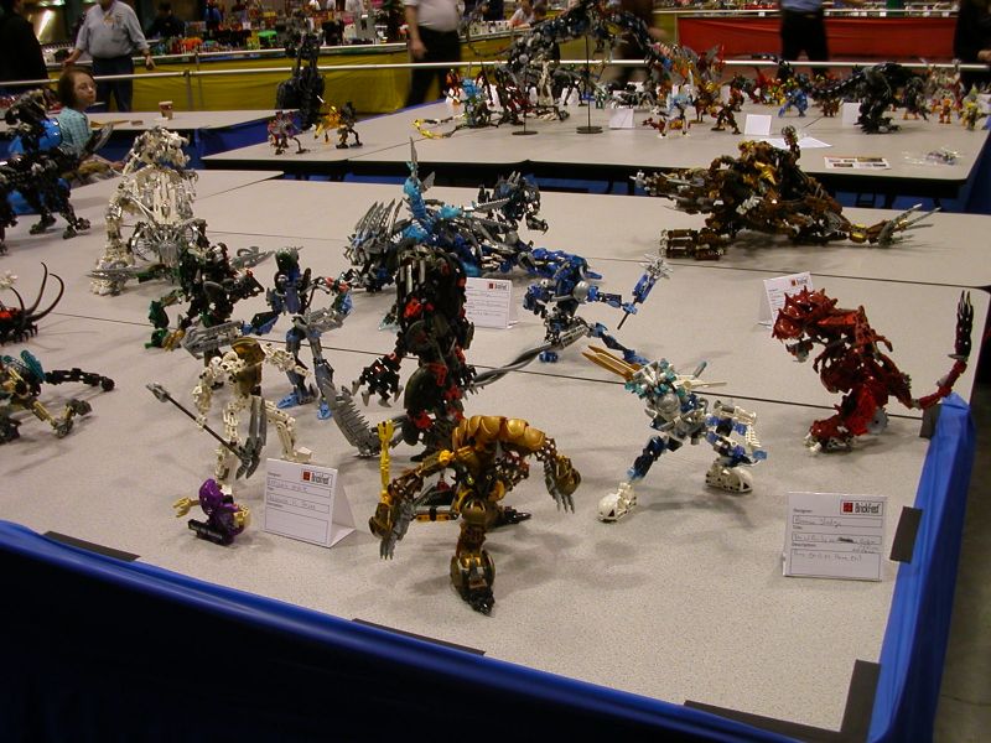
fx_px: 1059
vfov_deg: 38.7
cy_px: 372
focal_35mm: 37
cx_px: 496
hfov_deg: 50.1
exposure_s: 1/22.5
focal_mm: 5.6
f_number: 2.7
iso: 100
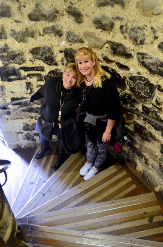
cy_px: 124
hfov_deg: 39.8
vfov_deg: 57.3
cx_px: 82
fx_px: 225
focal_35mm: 33
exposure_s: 1/6
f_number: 4.5
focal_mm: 22
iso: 1600
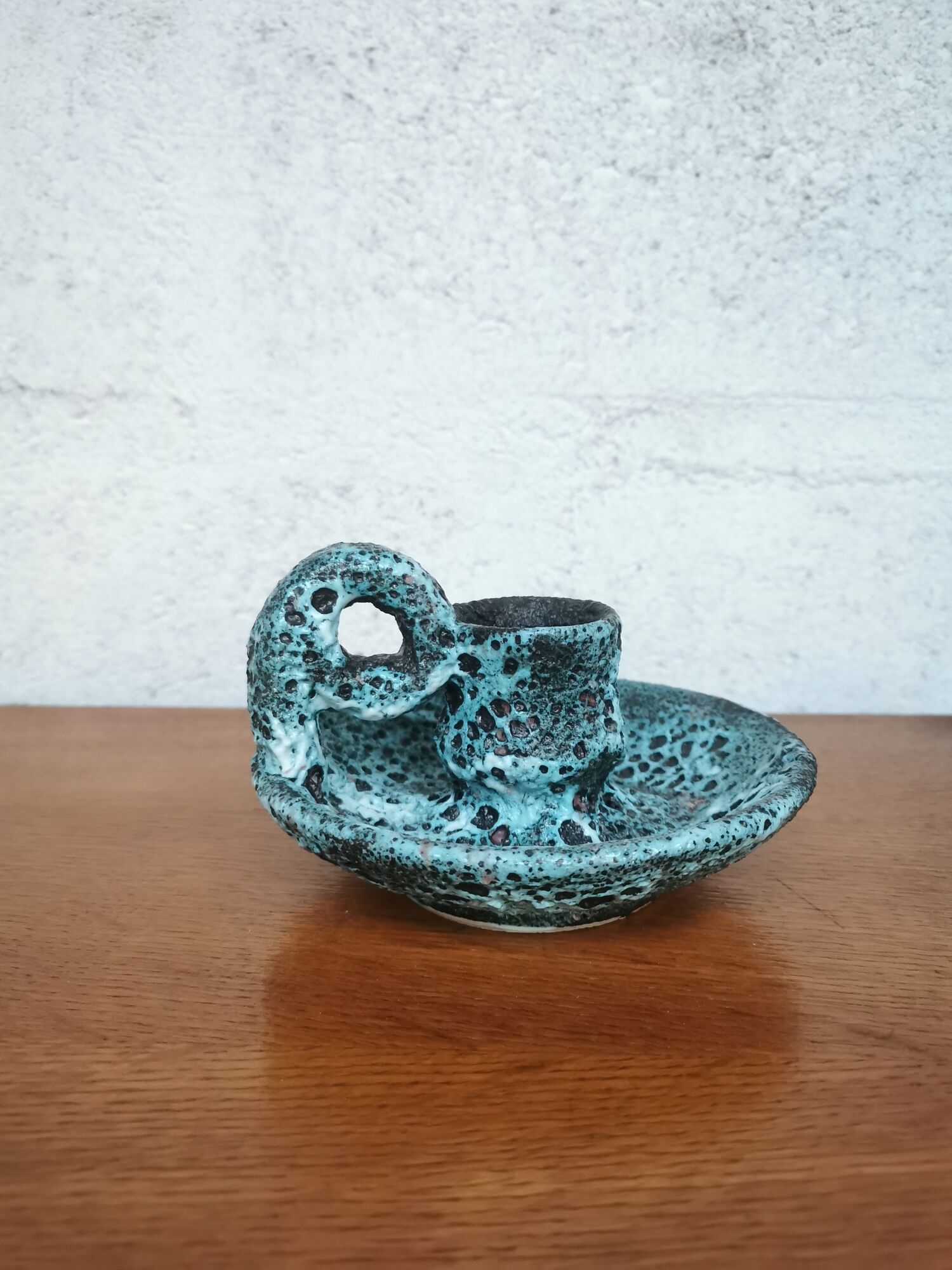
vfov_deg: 65.3
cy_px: 635
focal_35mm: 27
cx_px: 476
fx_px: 990
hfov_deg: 51.4
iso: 800
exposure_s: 1/20
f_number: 1.8
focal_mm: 5.58
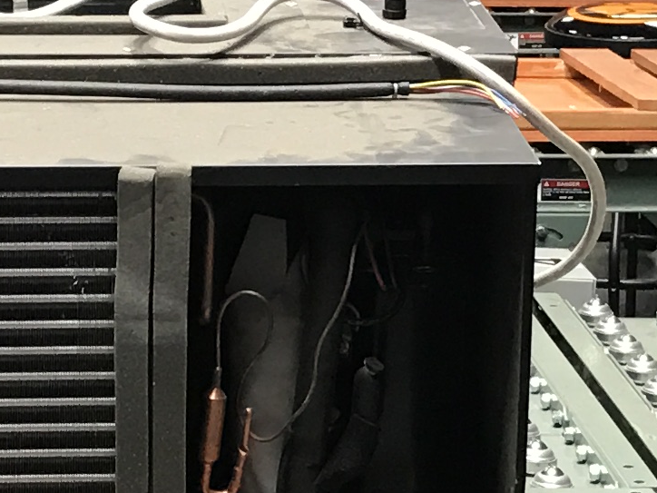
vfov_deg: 9.5
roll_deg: -0.2
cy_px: 242
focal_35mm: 156
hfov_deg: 12.6
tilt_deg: -10.7
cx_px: 83
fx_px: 2961
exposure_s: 1/17
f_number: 1.8
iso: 40
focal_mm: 3.99
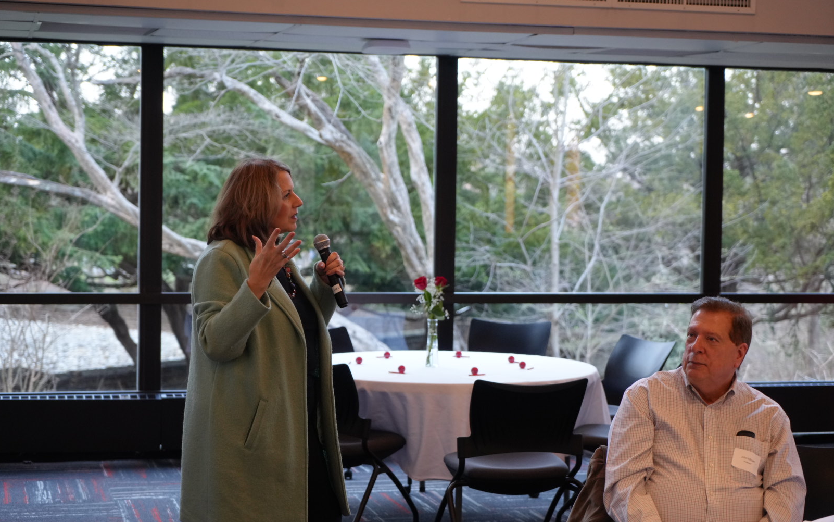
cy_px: 262
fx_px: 1637
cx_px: 414
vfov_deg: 18.1
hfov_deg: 28.6
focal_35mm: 72
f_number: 4
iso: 2500
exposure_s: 1/160
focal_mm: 70
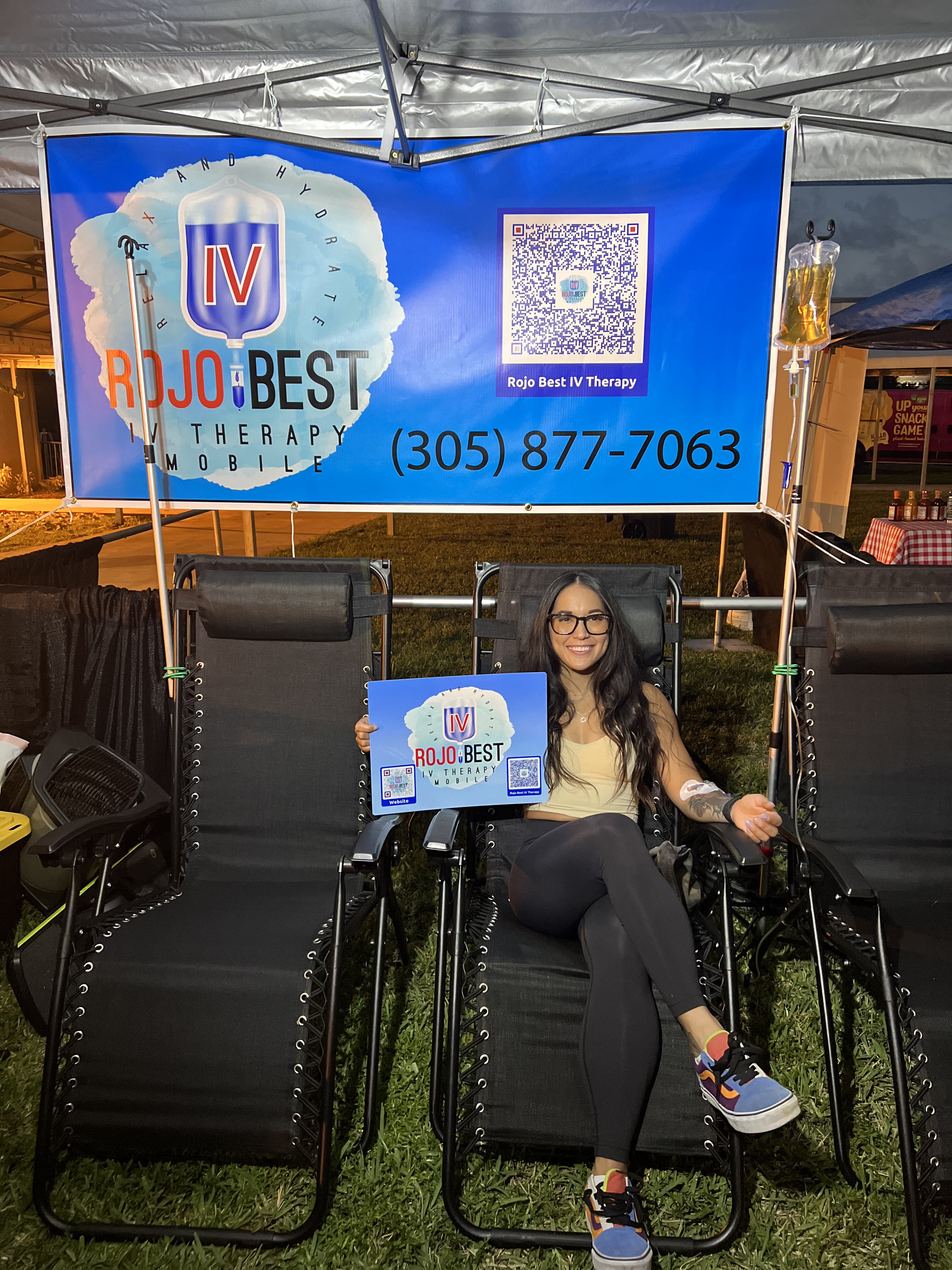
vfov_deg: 67.3
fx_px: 953
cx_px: 476
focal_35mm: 26
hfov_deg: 53.1
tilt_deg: -12.8
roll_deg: +0.2
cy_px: 635
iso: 400
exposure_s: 1/33
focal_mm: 5.7
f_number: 1.5
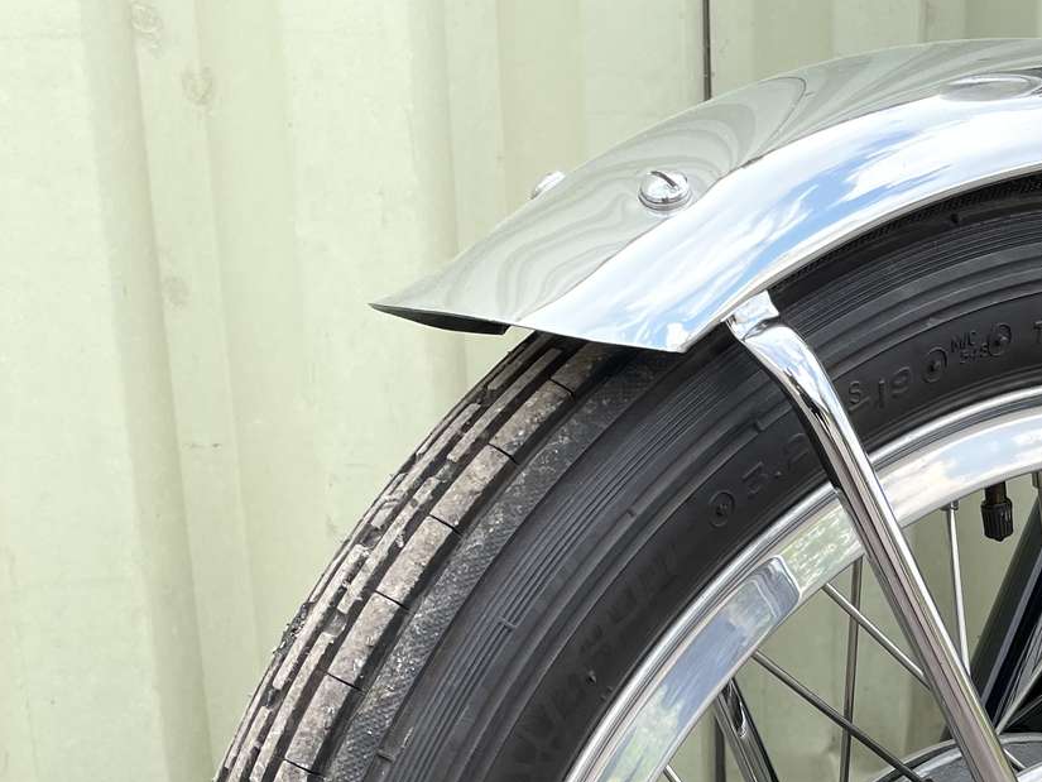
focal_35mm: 63
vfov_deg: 21.6
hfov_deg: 29.5
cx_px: 930
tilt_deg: -17.6
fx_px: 1897
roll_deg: +1.7
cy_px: 946
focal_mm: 4.2
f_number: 1.6
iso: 32
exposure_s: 1/378
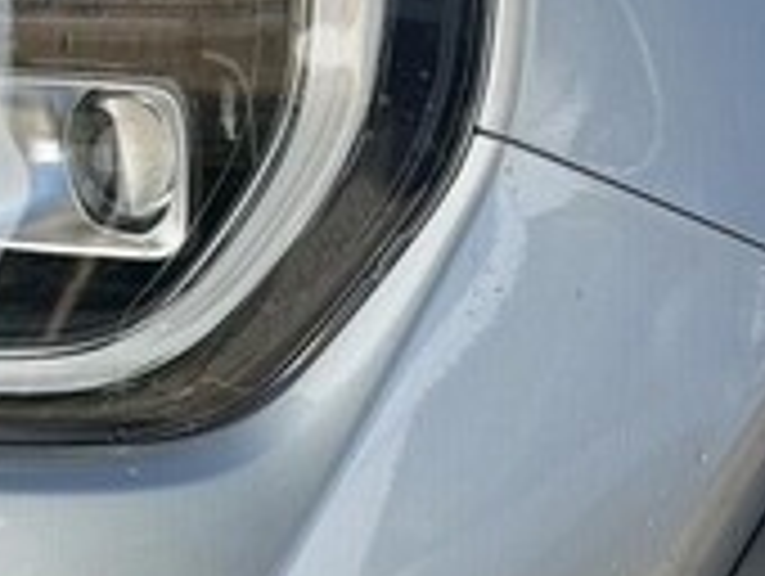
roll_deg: +1.8
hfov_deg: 12.4
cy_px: 376
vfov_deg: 9.6
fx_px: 3430
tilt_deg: -16.3
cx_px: -202
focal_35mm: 155
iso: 64
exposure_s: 1/3096
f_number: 1.78
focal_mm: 6.76
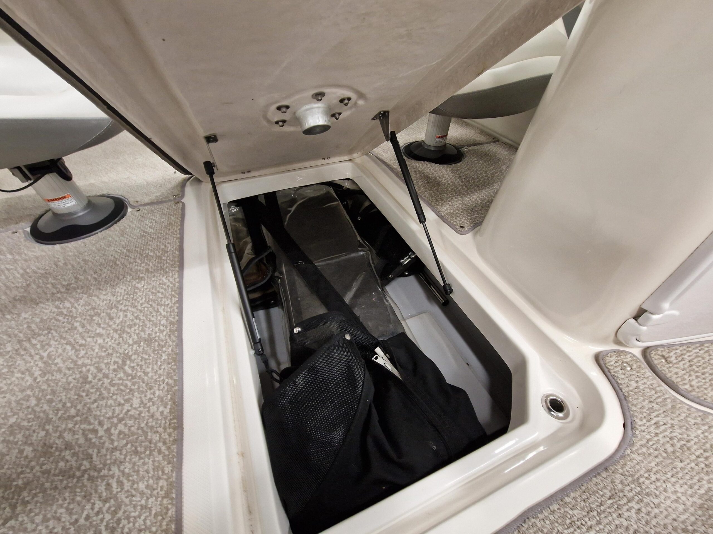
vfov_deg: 89.9
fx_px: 268
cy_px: 267
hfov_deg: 106.2
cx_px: 356
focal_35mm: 13
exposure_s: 1/33
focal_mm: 2.2
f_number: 2.2
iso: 320
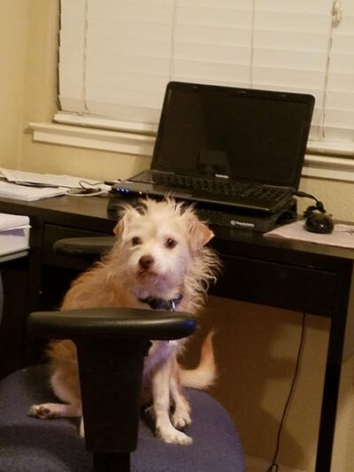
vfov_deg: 67.3
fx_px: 354
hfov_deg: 53.1
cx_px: 177
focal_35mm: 26
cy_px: 236
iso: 250
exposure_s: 1/10
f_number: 1.7
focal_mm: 4.2
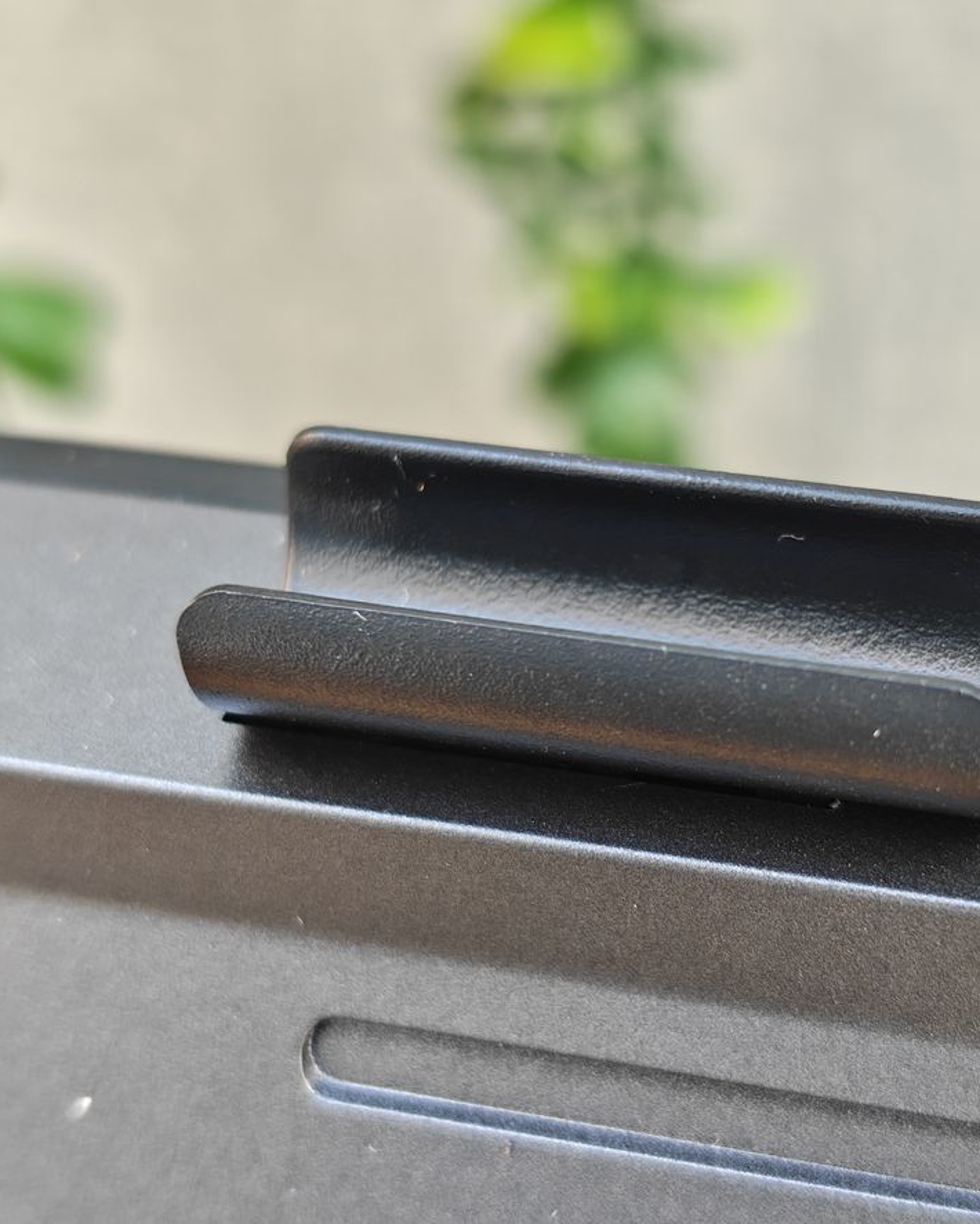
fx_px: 2392
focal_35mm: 66
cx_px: 660
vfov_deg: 28.7
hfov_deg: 23.0
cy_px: 610
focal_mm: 6.57
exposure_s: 1/100
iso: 156
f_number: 1.68
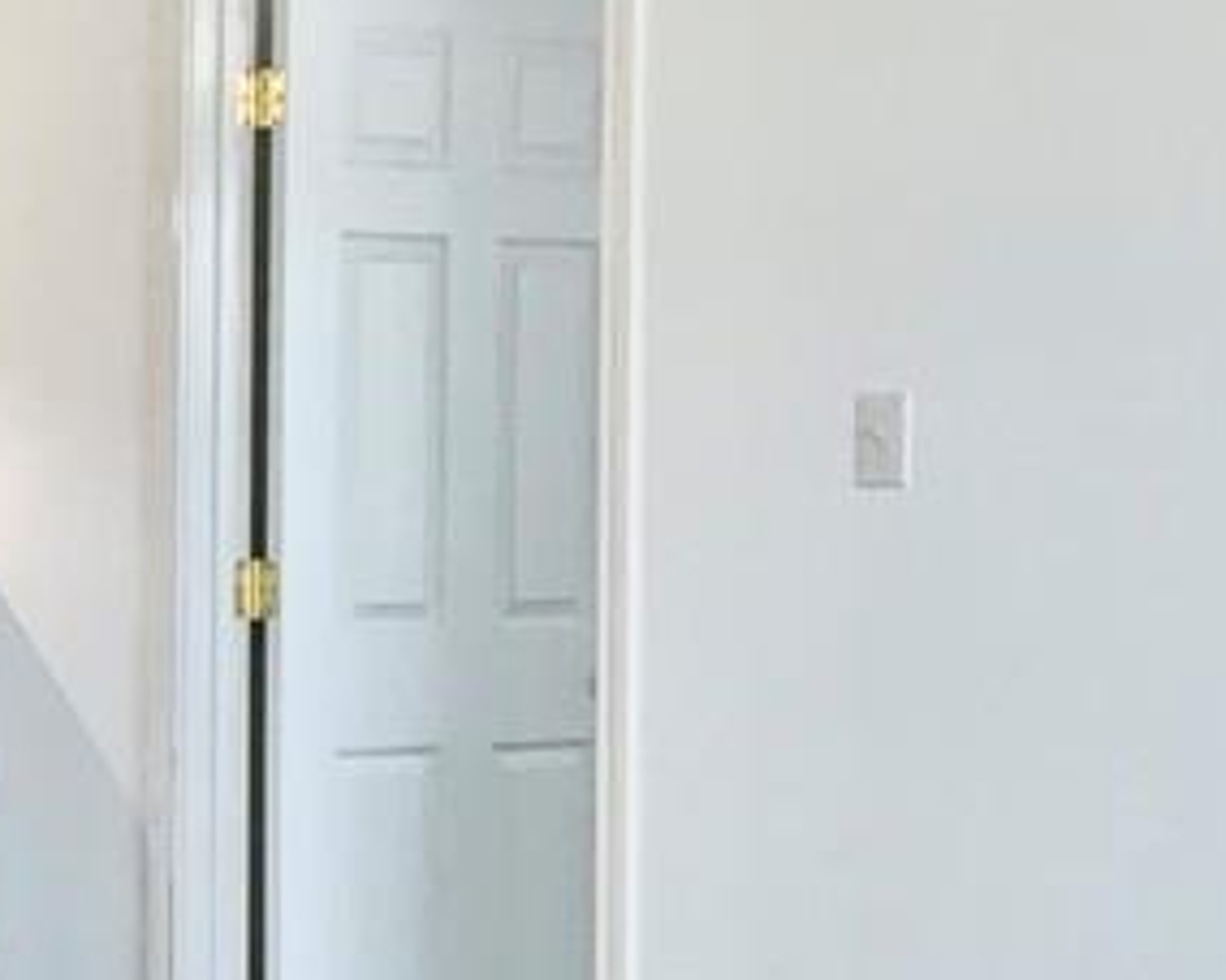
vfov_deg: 16.2
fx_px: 3446
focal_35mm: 95
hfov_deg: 17.5
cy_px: 471
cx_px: -751
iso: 80
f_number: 1.8
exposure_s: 1/100
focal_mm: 3
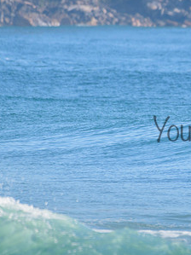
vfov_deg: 1.7
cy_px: 107
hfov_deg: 1.3
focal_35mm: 1144
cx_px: 264
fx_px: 8422
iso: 280
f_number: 5.6
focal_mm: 500
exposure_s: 1/2000
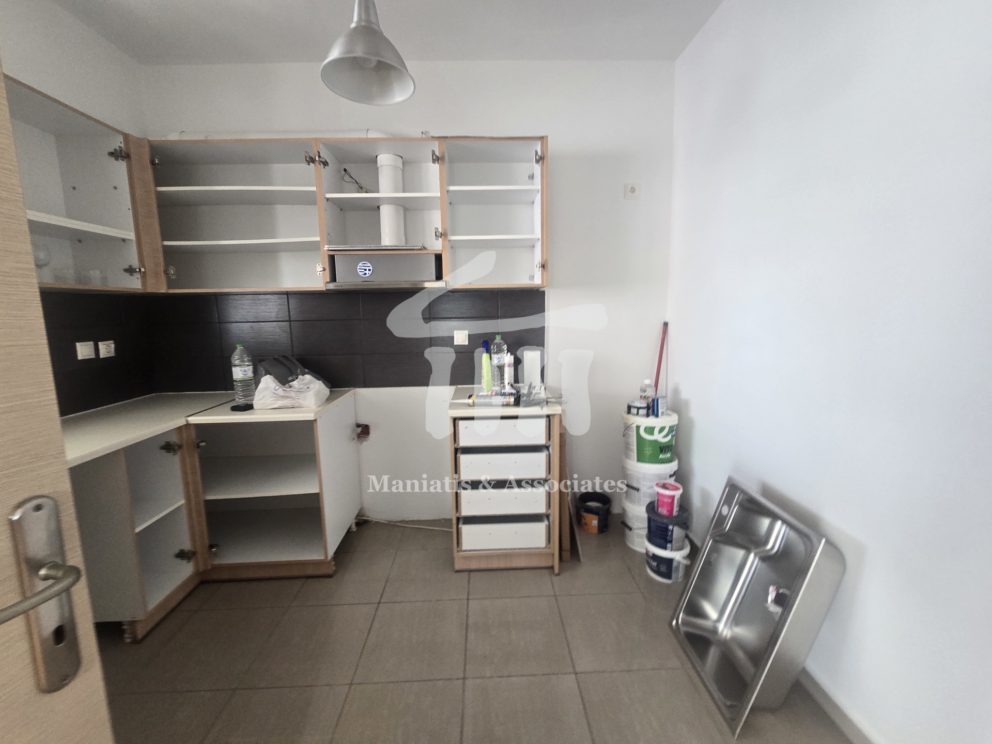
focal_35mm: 13
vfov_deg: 89.9
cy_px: 372
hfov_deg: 106.2
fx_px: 373
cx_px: 496
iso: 125
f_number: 2.2
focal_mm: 2.2
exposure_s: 1/60
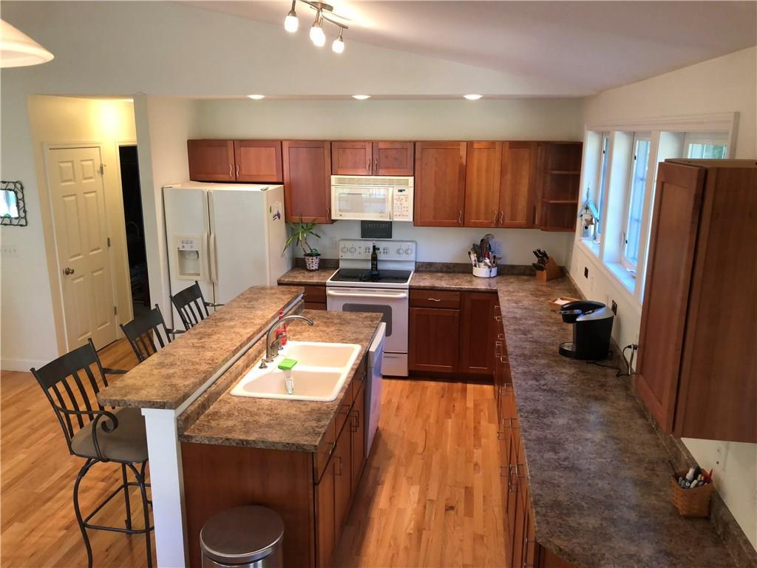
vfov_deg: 48.2
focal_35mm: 29
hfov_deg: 61.7
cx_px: 378
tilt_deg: -15.1
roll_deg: -0.5
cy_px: 284
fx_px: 634
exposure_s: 1/60
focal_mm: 3.99
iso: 125
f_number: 1.8
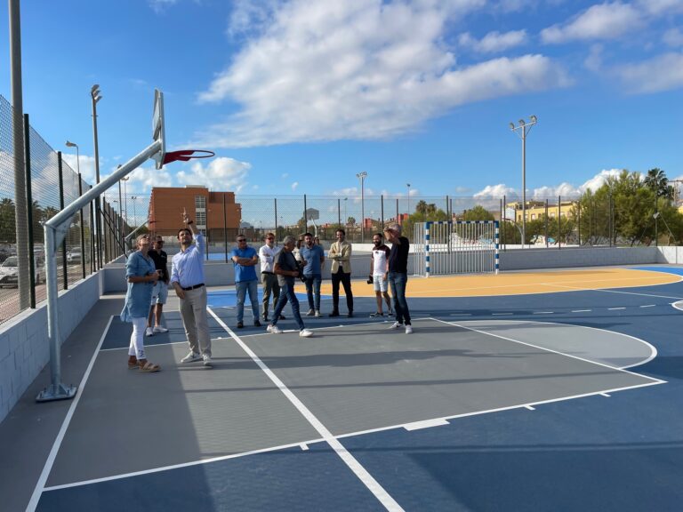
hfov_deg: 67.3
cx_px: 342
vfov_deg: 53.1
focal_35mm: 26
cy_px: 256
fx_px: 513
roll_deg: +1.3
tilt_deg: -2.2
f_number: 1.6
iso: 32
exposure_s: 1/4132
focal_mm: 4.2
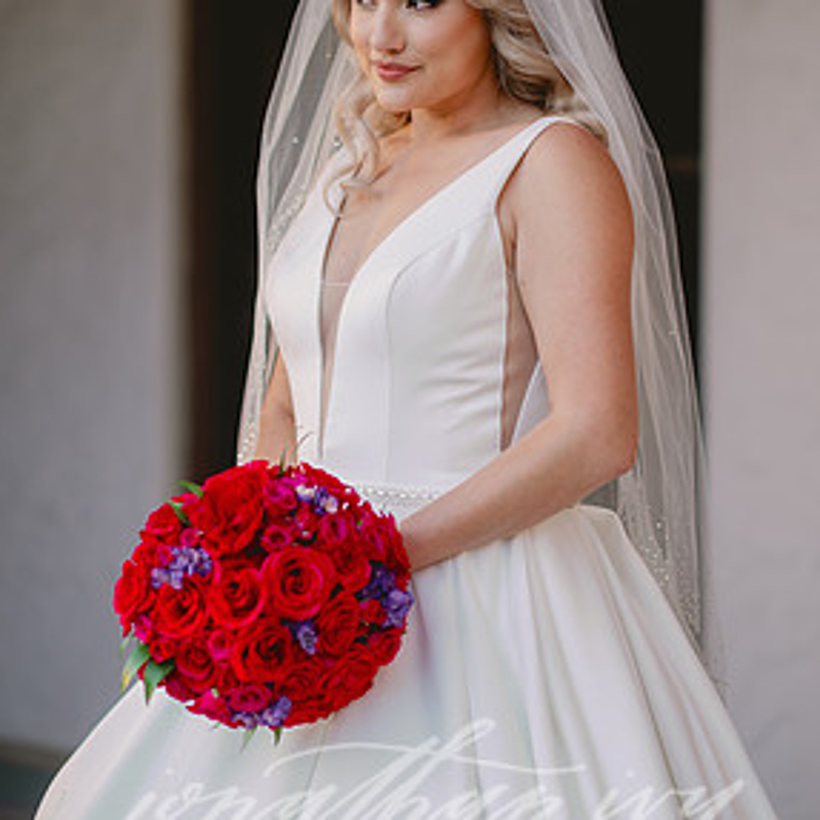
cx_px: 410
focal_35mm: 113
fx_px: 3028
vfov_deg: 15.4
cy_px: 277
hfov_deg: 15.4
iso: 160
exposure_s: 1/250
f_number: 2
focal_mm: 85
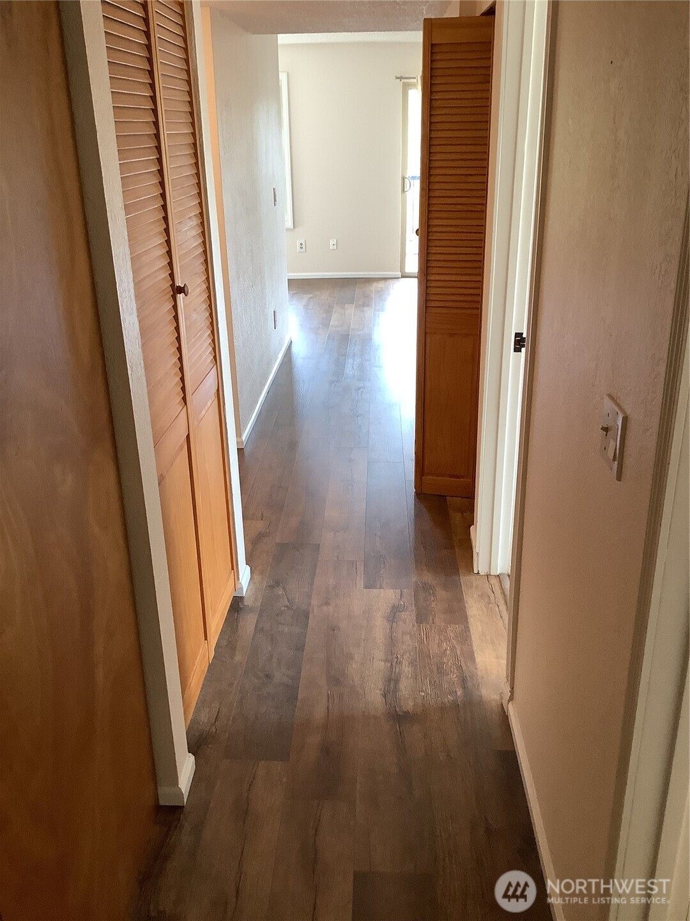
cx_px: 345
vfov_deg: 58.4
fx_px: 824
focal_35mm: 31
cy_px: 460
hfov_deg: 45.4
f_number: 2.4
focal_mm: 3.3
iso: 125
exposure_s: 1/50
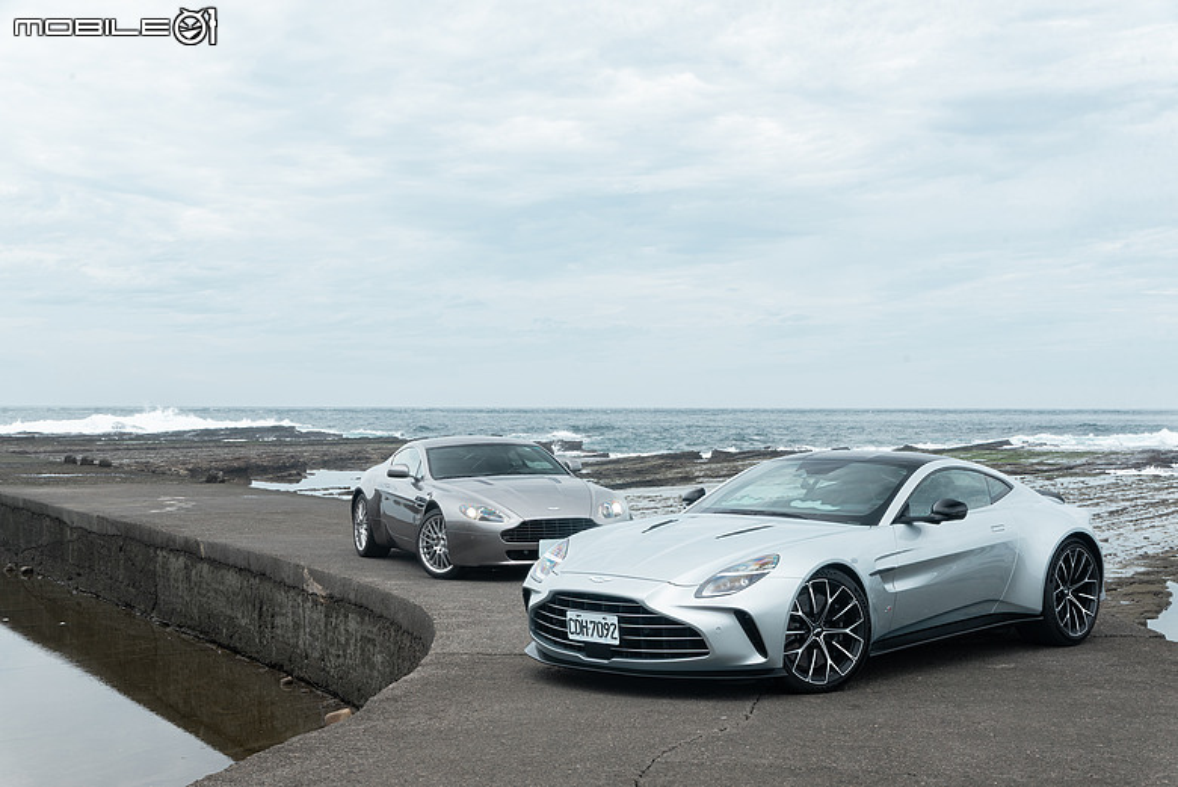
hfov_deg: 34.5
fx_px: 1899
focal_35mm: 58
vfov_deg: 23.4
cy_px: 394
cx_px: 589
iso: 400
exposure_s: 1/100
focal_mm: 58
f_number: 5.6
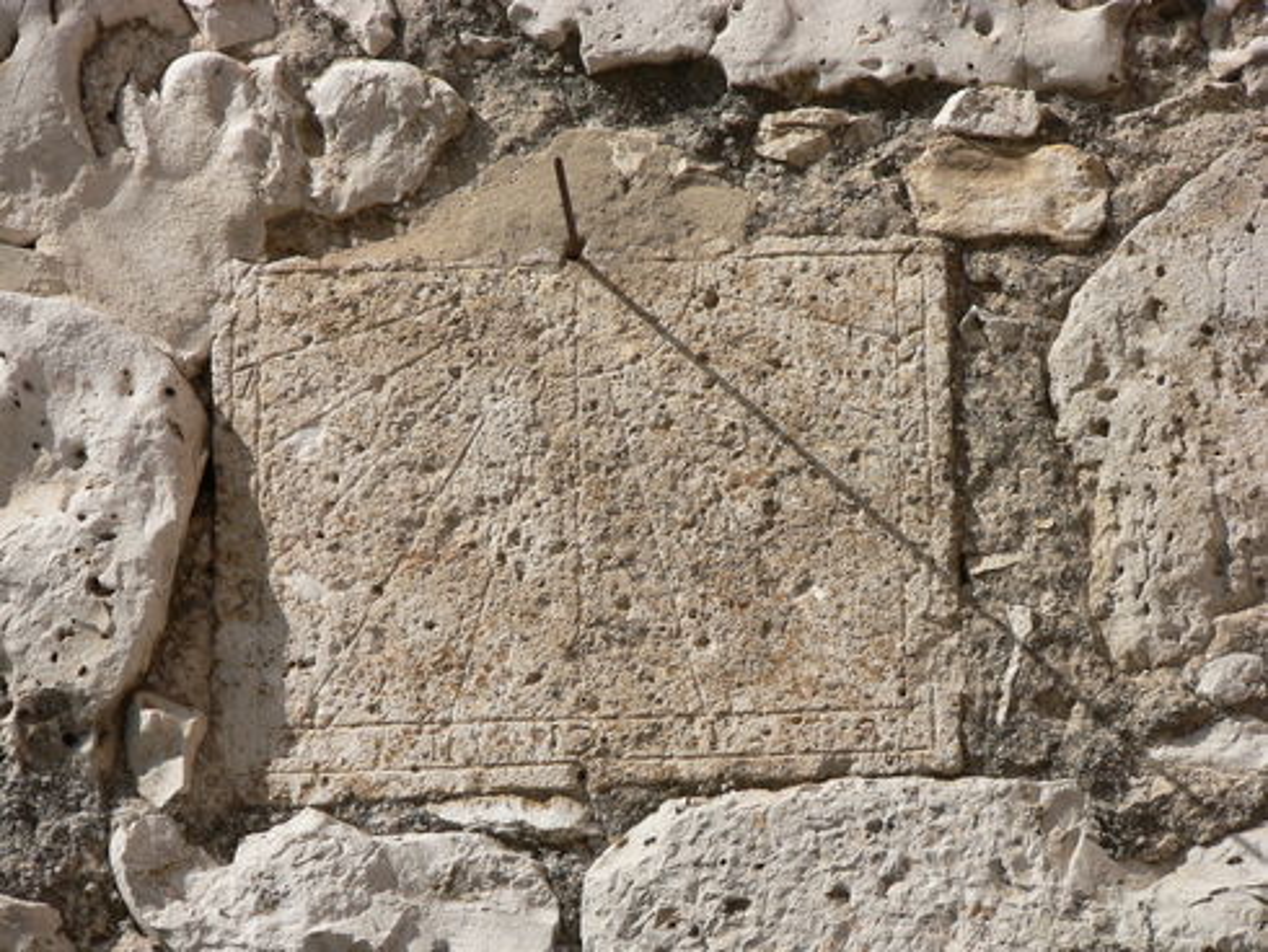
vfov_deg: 6.1
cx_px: 634
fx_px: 8979
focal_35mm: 245
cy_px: 476
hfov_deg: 8.1
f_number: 5.6
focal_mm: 41.9
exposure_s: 1/500
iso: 64
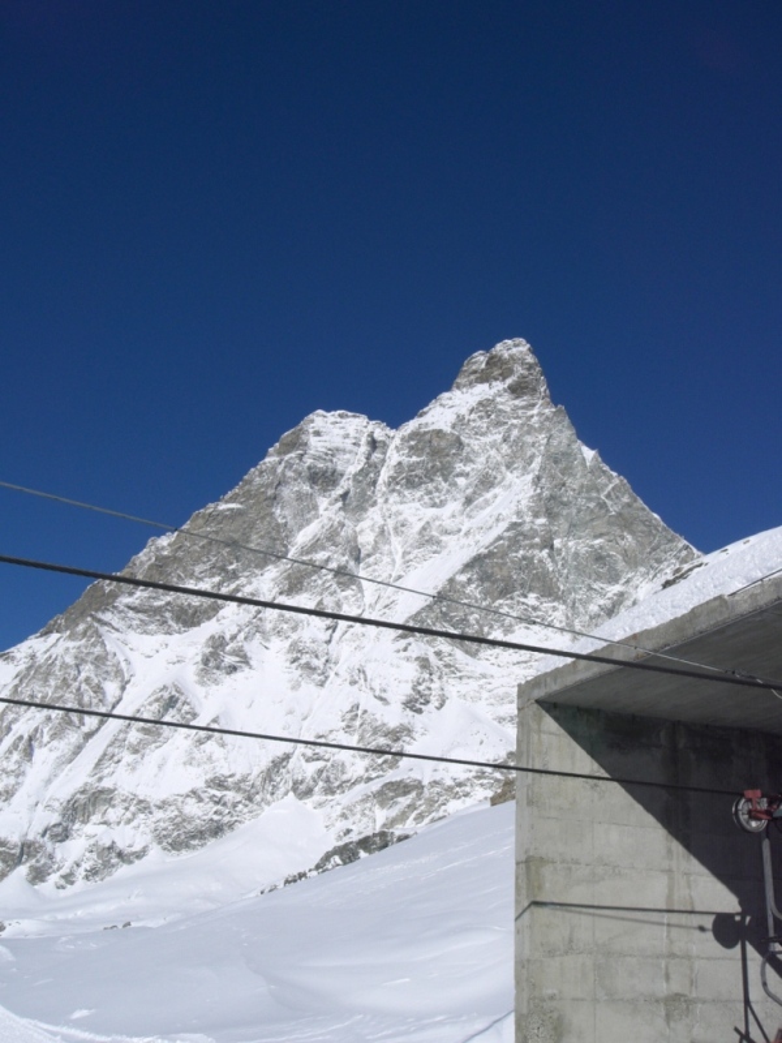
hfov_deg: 37.7
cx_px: 391
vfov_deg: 49.0
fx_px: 1145
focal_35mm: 38
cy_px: 522
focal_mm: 6.3
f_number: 4.4
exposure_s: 1/2000
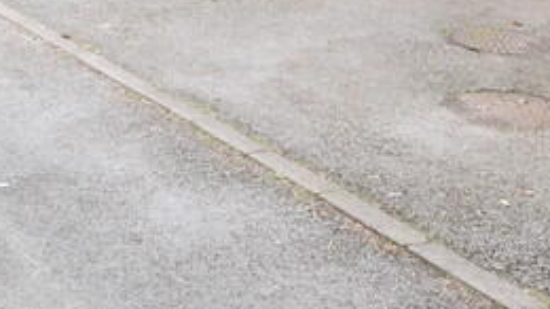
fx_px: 992
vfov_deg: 17.1
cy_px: -37
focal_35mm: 68
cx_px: -11
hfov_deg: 28.9
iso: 400
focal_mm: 11
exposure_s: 1/200
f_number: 7.1
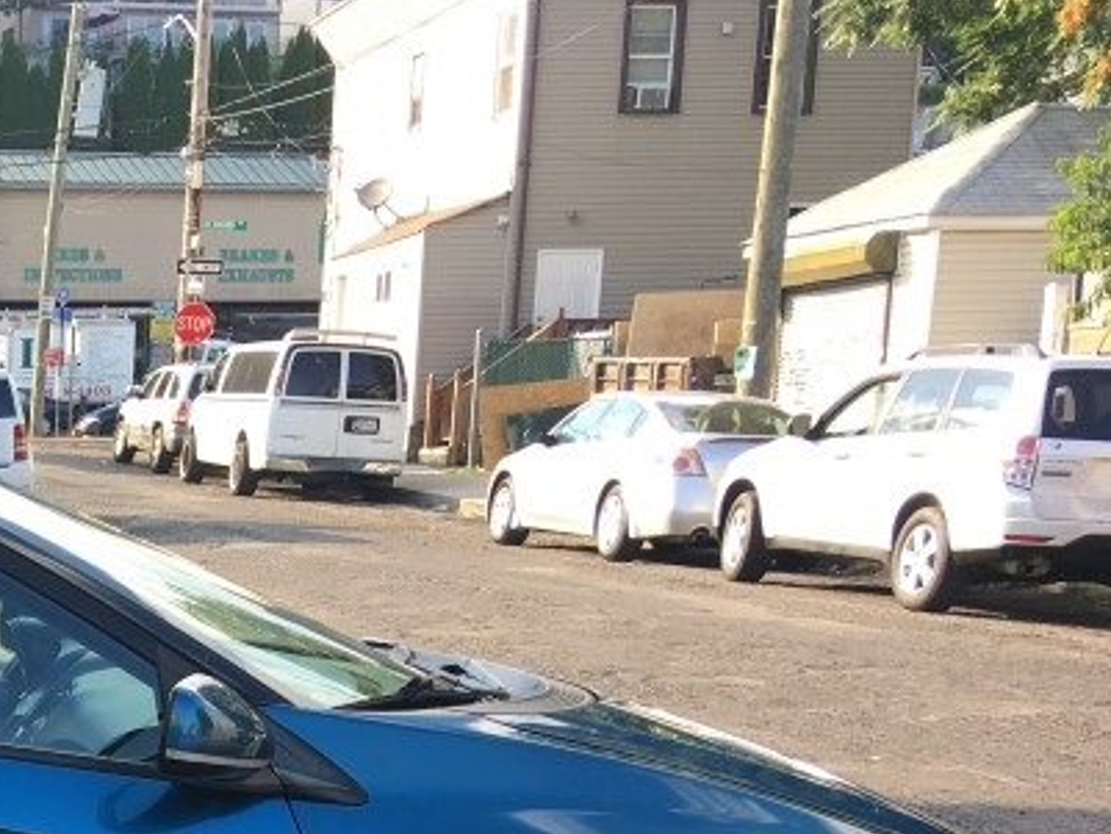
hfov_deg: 23.9
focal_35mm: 74
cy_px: 1036
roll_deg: +0.5
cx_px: -241
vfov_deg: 18.7
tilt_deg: -12.6
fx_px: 2376
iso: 25
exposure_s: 1/212
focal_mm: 4.15
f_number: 2.2
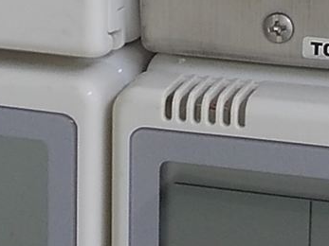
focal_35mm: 129
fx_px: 1226
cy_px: -56
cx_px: 169
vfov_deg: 11.2
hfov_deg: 15.3
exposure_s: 1/30
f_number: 2.7
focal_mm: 4
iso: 80
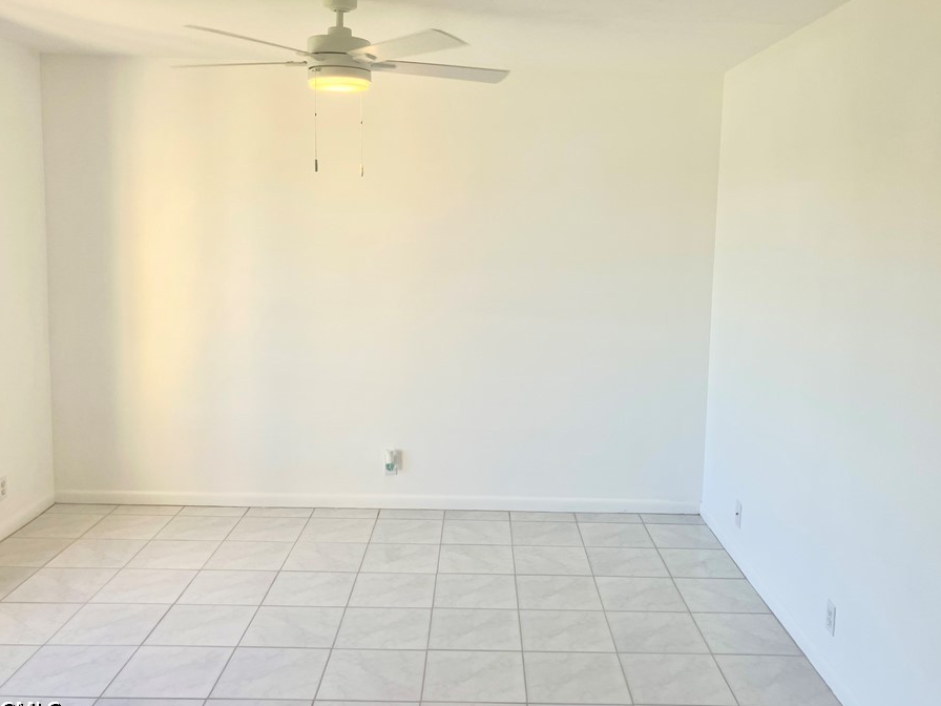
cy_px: 325
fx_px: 870
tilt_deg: -6.4
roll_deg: +0.1
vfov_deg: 44.1
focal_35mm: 32
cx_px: 500
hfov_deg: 56.8
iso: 32
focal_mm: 3.99
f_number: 1.8
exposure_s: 1/120
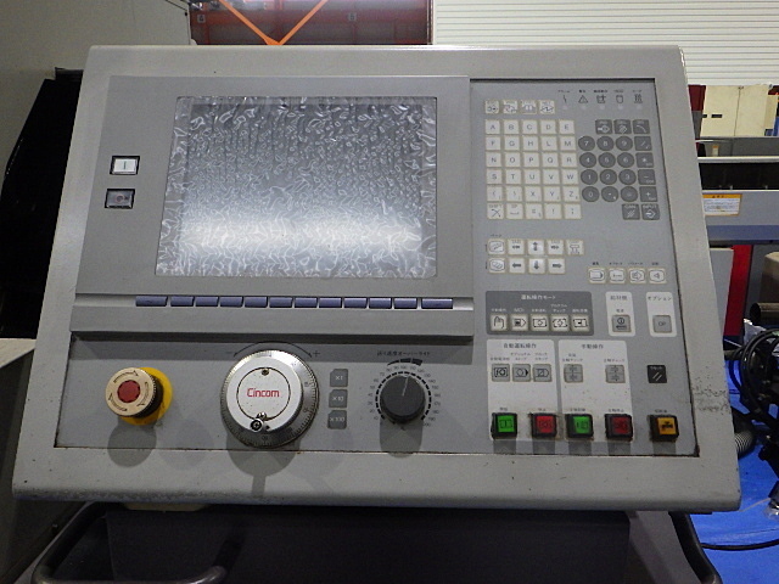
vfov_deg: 49.7
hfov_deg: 63.4
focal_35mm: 28
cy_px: 292
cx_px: 390
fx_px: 630
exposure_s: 1/45
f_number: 3.5
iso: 800
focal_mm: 5
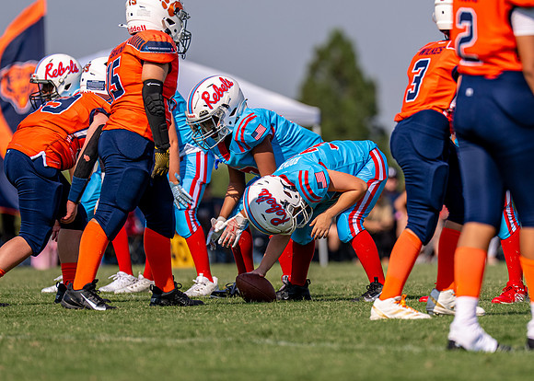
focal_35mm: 381
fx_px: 5784
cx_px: 313
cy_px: 201
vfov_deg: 3.8
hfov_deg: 5.3
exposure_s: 1/4000
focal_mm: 200
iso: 125
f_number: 2.8
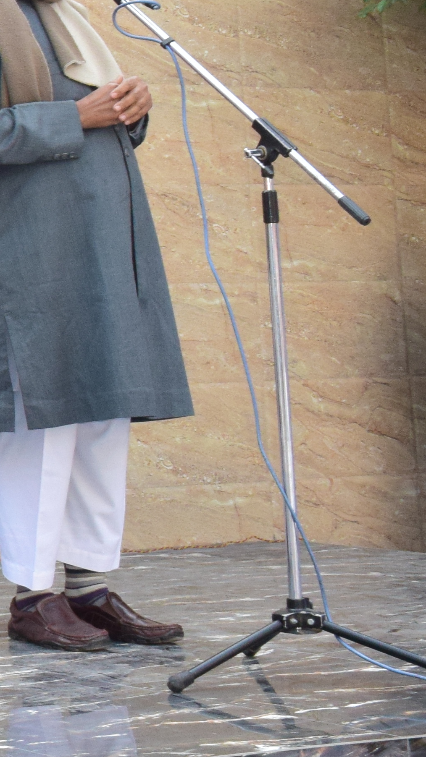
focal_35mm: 115
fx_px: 2311
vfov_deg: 18.4
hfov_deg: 8.8
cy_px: 110
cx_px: -828
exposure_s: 1/125
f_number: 11
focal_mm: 22
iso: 800
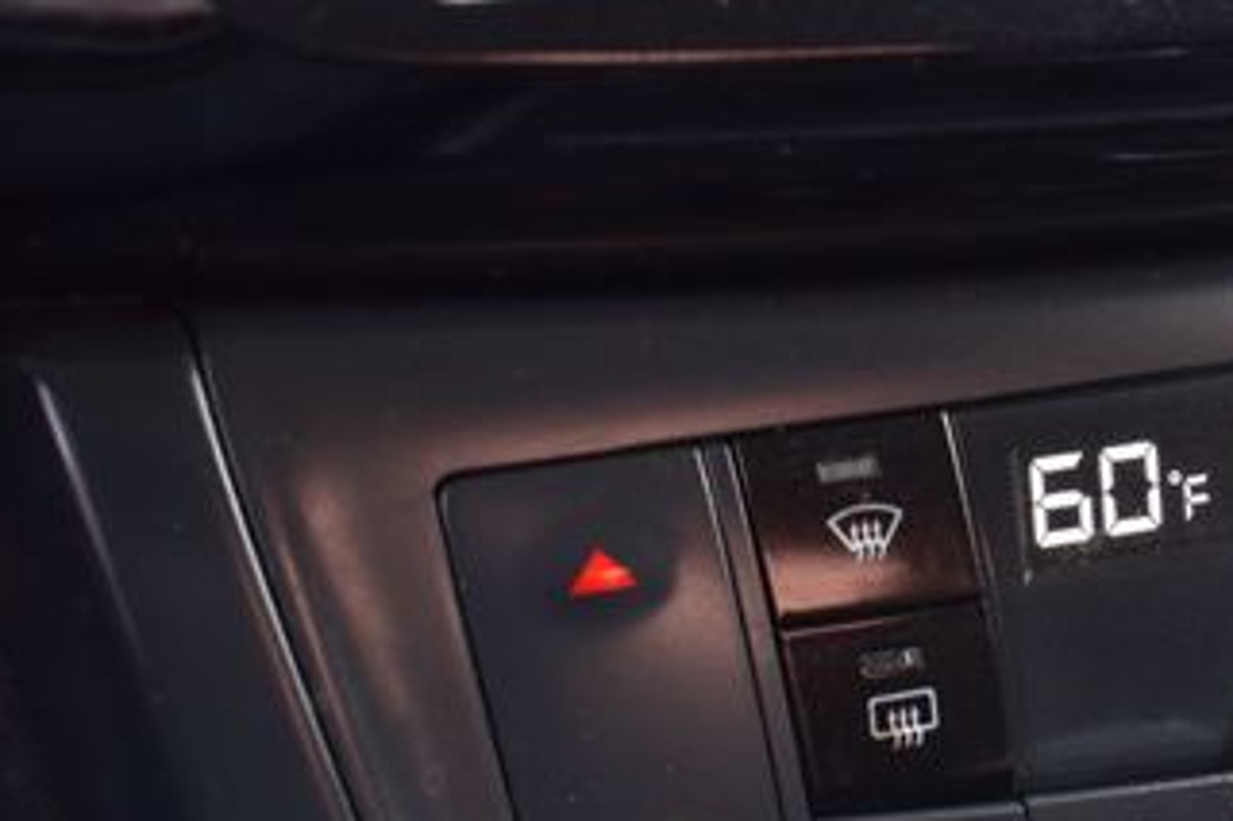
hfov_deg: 20.6
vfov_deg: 14.2
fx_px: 3286
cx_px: 1221
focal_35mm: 96
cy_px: 451
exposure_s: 1/20
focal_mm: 32
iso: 400
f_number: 6.3
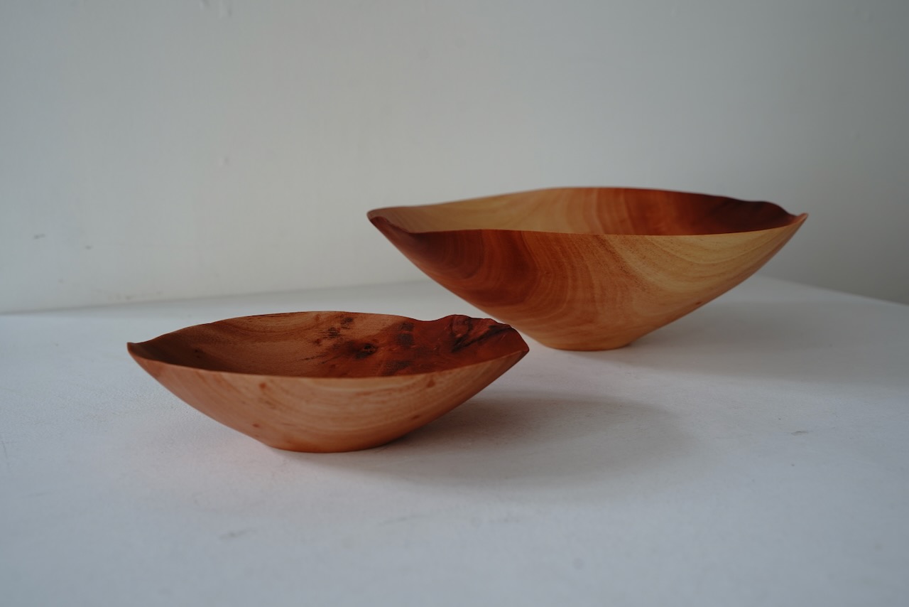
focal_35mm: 52
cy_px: 304
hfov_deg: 38.2
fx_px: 1313
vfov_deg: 26.0
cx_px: 454
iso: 250
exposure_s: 1/10
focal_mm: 52
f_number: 7.1
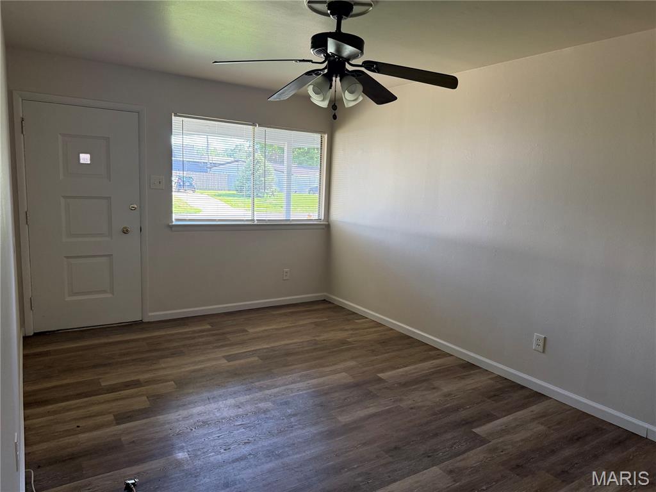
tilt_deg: -8.2
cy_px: 246
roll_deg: -2.9
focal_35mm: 24
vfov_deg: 56.8
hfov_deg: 71.6
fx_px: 455
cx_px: 328
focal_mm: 6.76
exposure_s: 1/168
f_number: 1.78
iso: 200
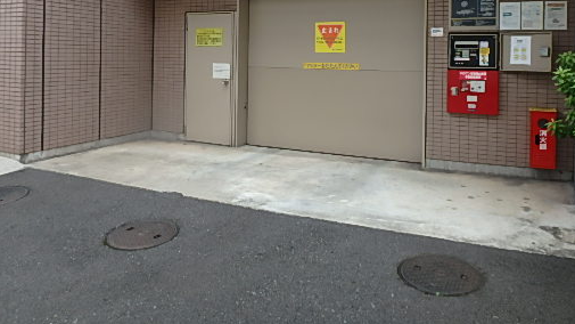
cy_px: 72
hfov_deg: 65.8
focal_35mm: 29
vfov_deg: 38.9
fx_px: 442
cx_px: 326
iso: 125
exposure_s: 1/200
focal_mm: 3.7
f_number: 3.5
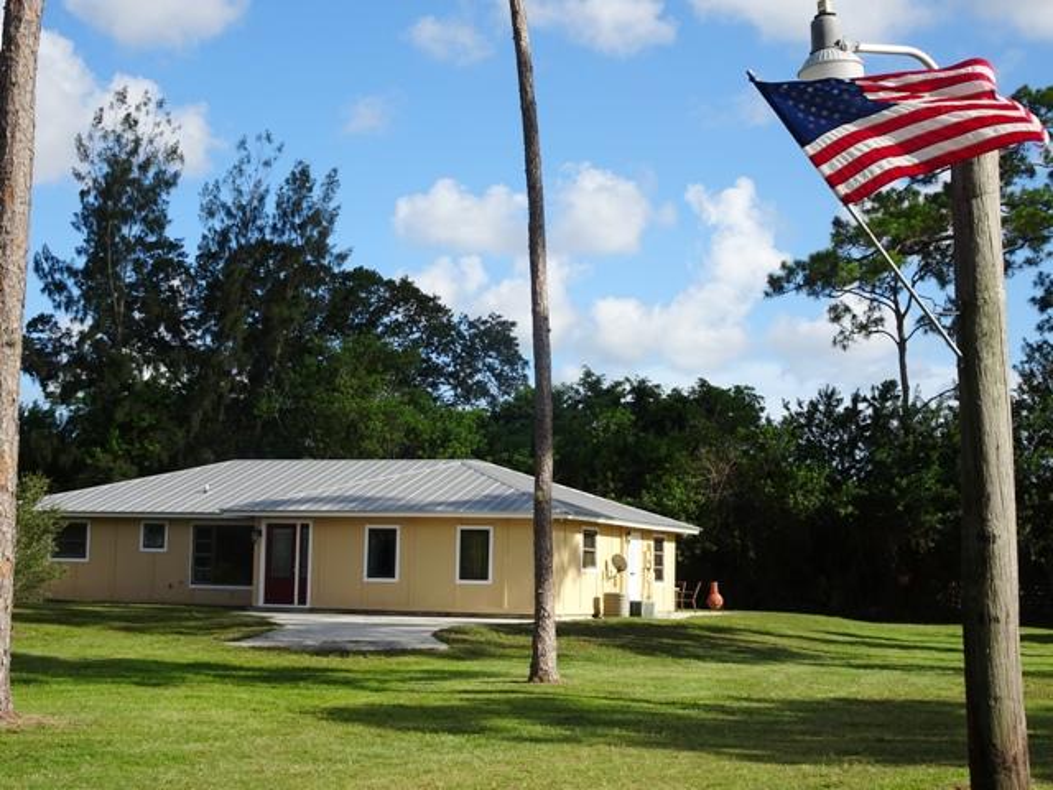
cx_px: 526
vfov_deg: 24.4
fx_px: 1825
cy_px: 395
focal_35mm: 60
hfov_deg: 32.2
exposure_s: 1/500
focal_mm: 10.23
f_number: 4.5
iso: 80
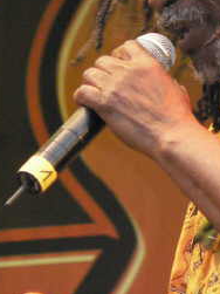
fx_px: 4817
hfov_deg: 2.6
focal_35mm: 568
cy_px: 70
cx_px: 232
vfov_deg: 3.5
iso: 400
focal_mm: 43.3
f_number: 3.3
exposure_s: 1/60
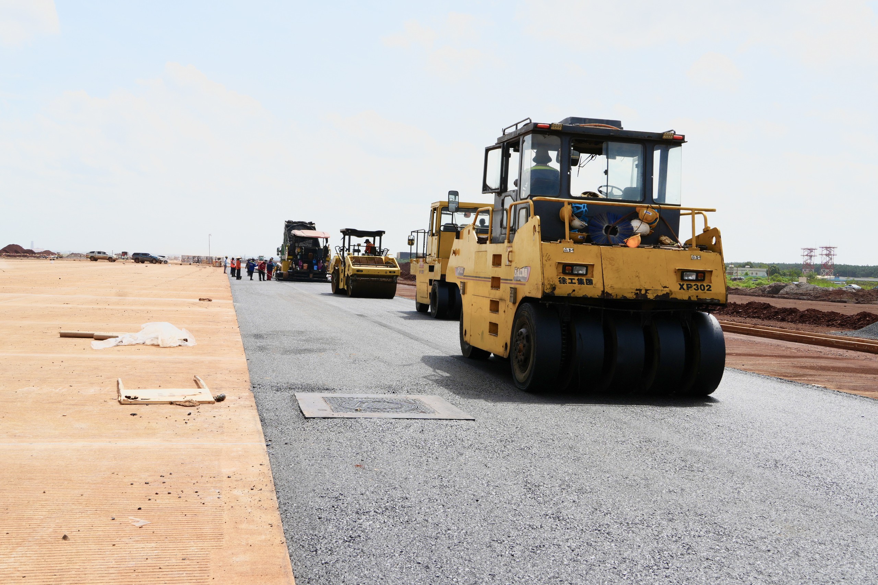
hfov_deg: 47.9
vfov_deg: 33.0
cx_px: 439
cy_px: 292
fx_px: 987
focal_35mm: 40
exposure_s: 1/200
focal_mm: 27
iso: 100
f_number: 11
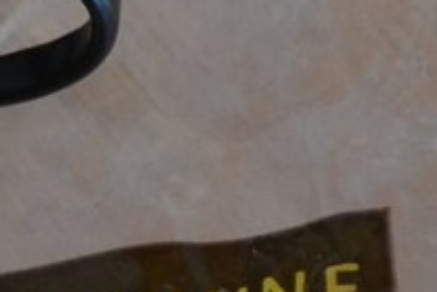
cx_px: -542
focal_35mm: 386
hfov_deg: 5.2
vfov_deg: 3.6
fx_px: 4689
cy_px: 187
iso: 2000
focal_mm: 38
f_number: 5
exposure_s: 1/60
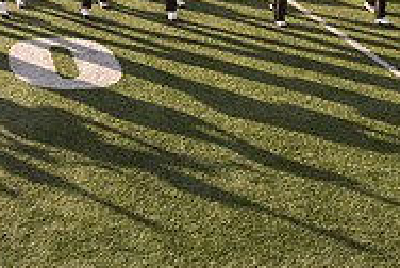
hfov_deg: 25.8
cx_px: -11
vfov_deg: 16.9
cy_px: -127
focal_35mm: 74
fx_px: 824
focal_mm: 24
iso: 320
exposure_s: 1/800
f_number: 5
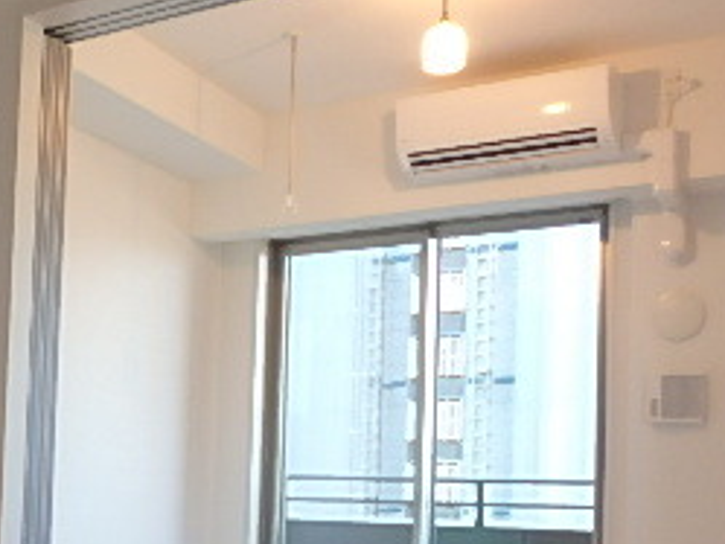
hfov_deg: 34.4
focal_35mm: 54
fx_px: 1132
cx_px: 140
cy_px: 474
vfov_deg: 26.3
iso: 250
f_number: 3.5
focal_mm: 3.7
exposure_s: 1/30
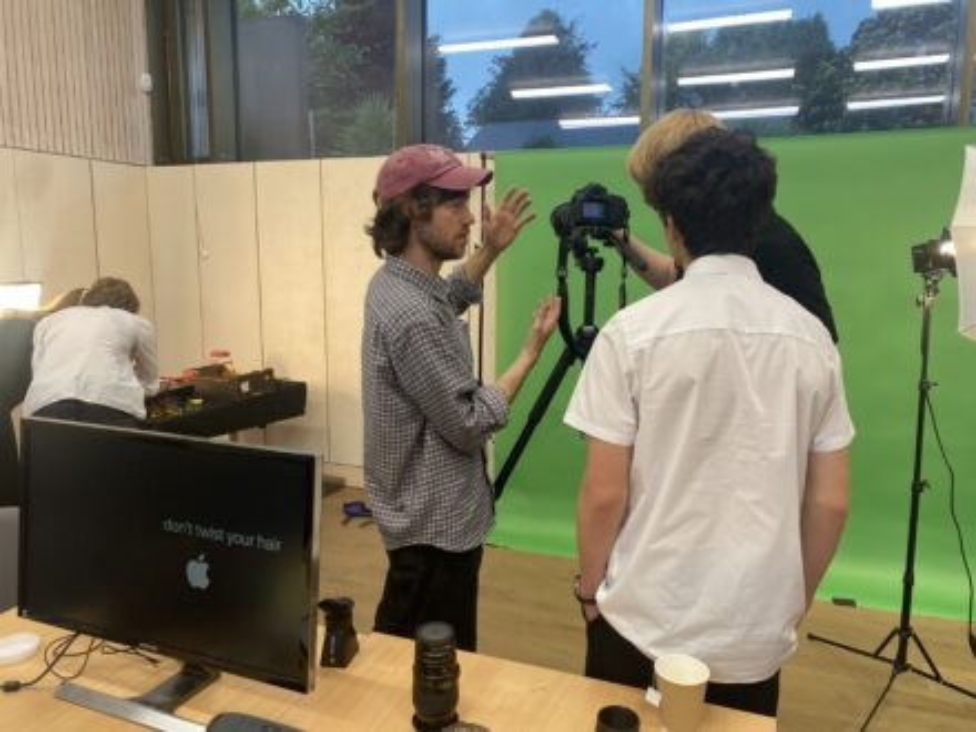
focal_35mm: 26
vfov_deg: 53.1
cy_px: 366
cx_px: 488
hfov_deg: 67.3
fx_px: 733
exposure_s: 1/100
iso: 125
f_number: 1.8
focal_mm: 4.25
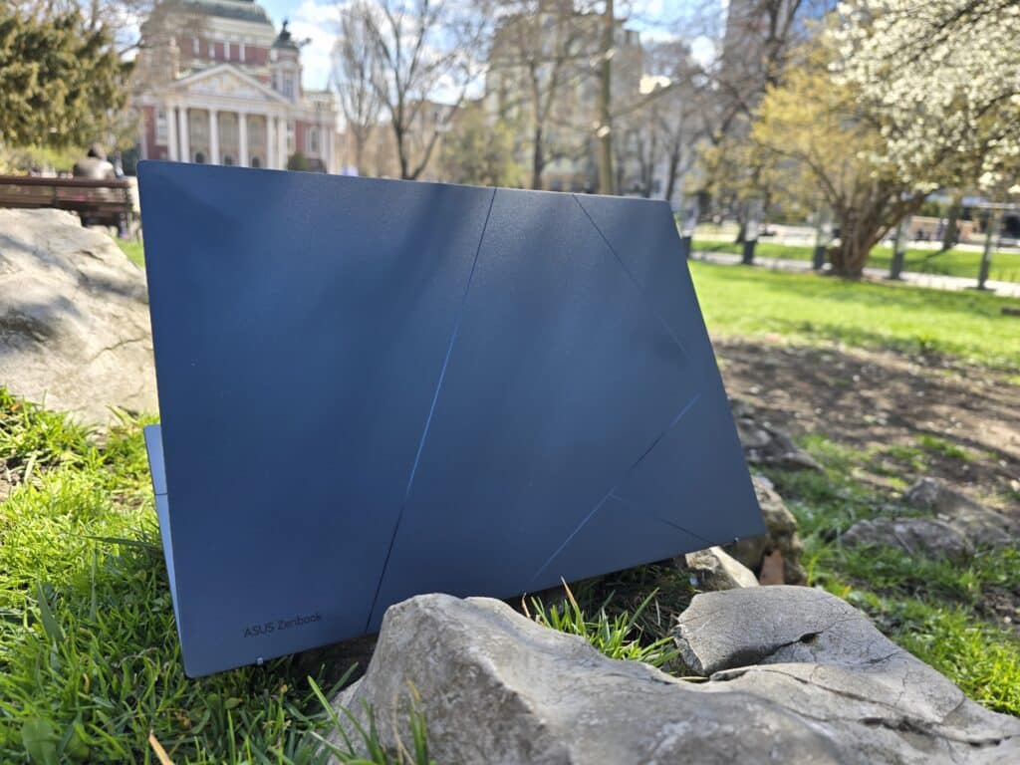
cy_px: 382
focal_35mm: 23
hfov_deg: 73.9
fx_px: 678
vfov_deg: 58.9
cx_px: 510
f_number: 1.7
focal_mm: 6.3
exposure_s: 1/251
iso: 12
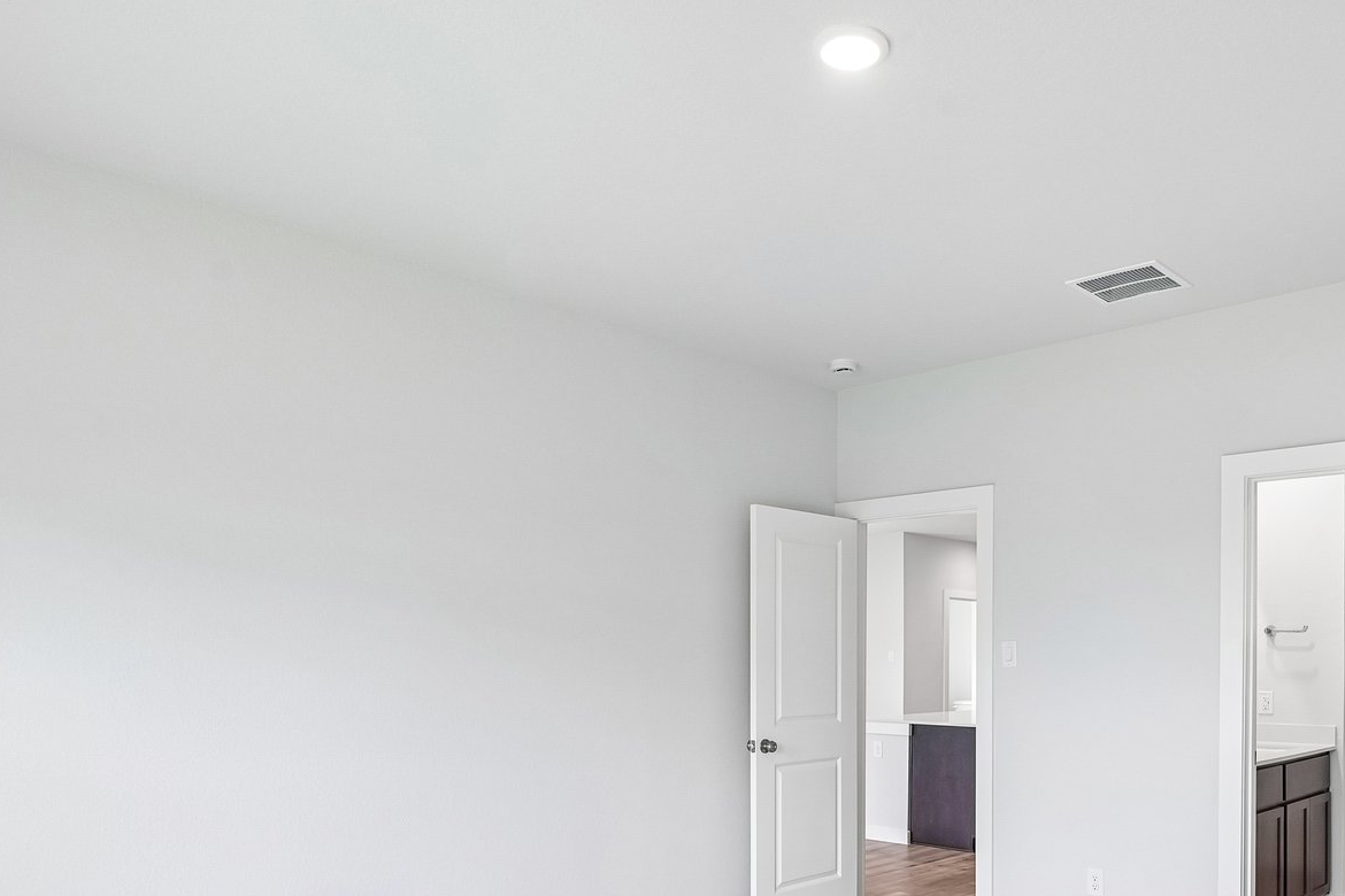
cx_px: 815
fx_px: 1046
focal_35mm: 28
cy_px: 653
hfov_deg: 64.8
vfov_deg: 45.1
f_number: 8
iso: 400
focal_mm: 16
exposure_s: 1/30
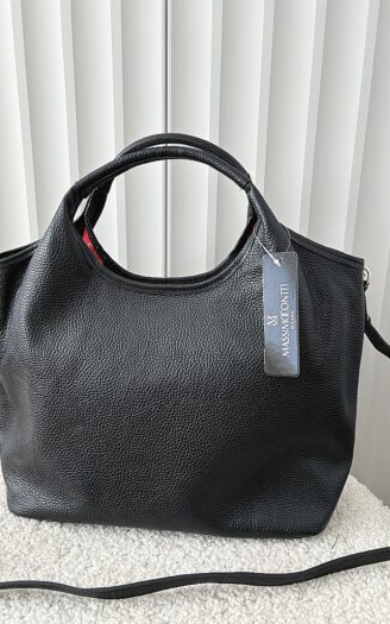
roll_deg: -0.1
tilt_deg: -14.3
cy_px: 312
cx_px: 164
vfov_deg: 66.5
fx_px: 476
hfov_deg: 44.4
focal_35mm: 28
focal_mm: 5.96
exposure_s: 1/121
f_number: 1.6
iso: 64
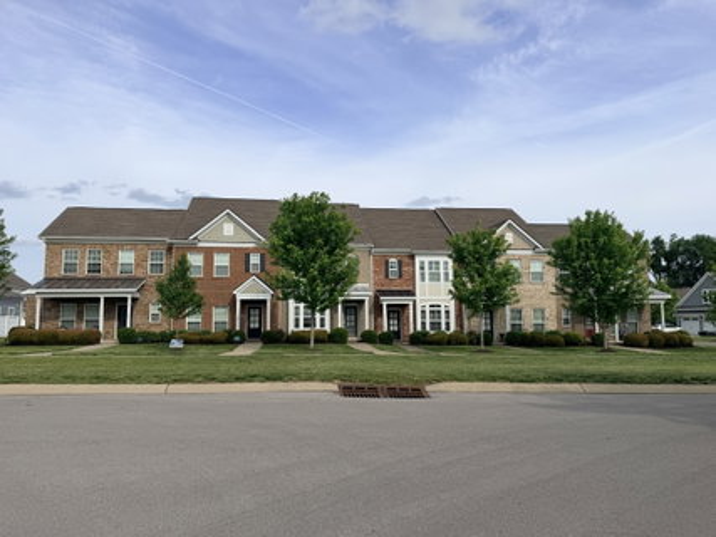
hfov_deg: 71.6
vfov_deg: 56.8
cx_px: 358
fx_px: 496
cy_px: 268
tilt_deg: +5.4
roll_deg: +1.1
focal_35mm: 24
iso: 80
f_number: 1.78
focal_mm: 6.76
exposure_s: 1/5714
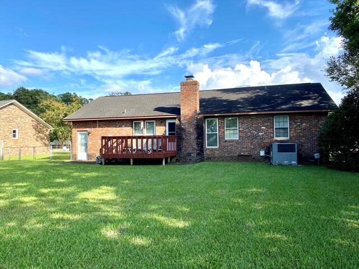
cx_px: 180
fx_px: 270
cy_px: 134
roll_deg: +0.6
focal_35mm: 26
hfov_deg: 67.3
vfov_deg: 53.1
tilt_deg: +1.4
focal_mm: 4.25
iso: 32
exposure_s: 1/1779
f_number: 1.8
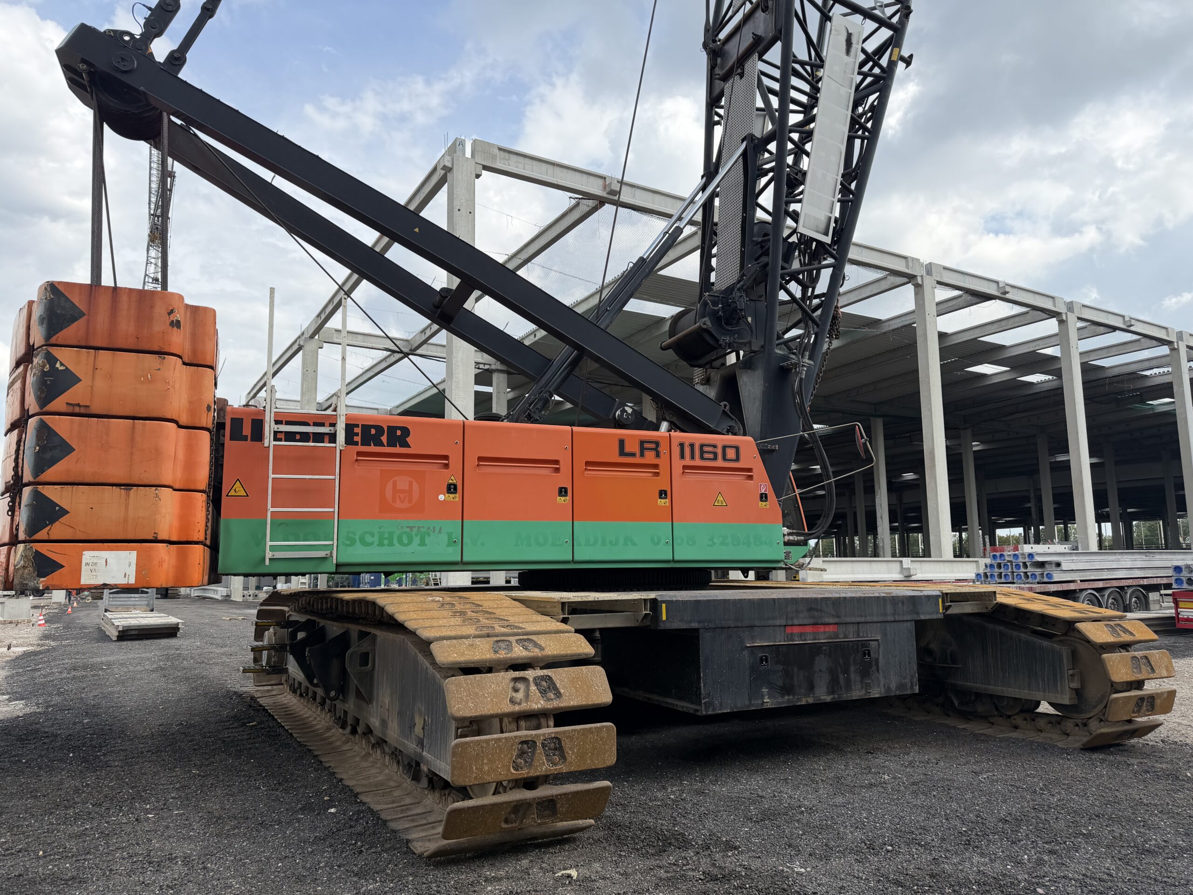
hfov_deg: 71.6
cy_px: 448
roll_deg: +0.5
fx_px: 827
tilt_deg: +8.5
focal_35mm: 24
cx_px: 596
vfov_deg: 56.8
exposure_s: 1/3279
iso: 80
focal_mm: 6.76
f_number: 1.78
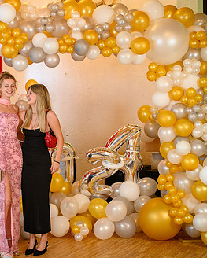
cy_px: 132
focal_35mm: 58
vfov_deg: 32.5
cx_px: 31
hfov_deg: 25.6
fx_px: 444
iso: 1250
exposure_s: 1/100
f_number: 3.5
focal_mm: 35
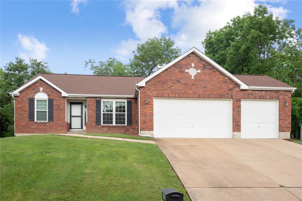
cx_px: 151
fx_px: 252
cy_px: 100
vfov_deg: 43.6
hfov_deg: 61.9
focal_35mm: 30
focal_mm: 15
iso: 400
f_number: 8
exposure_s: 1/200
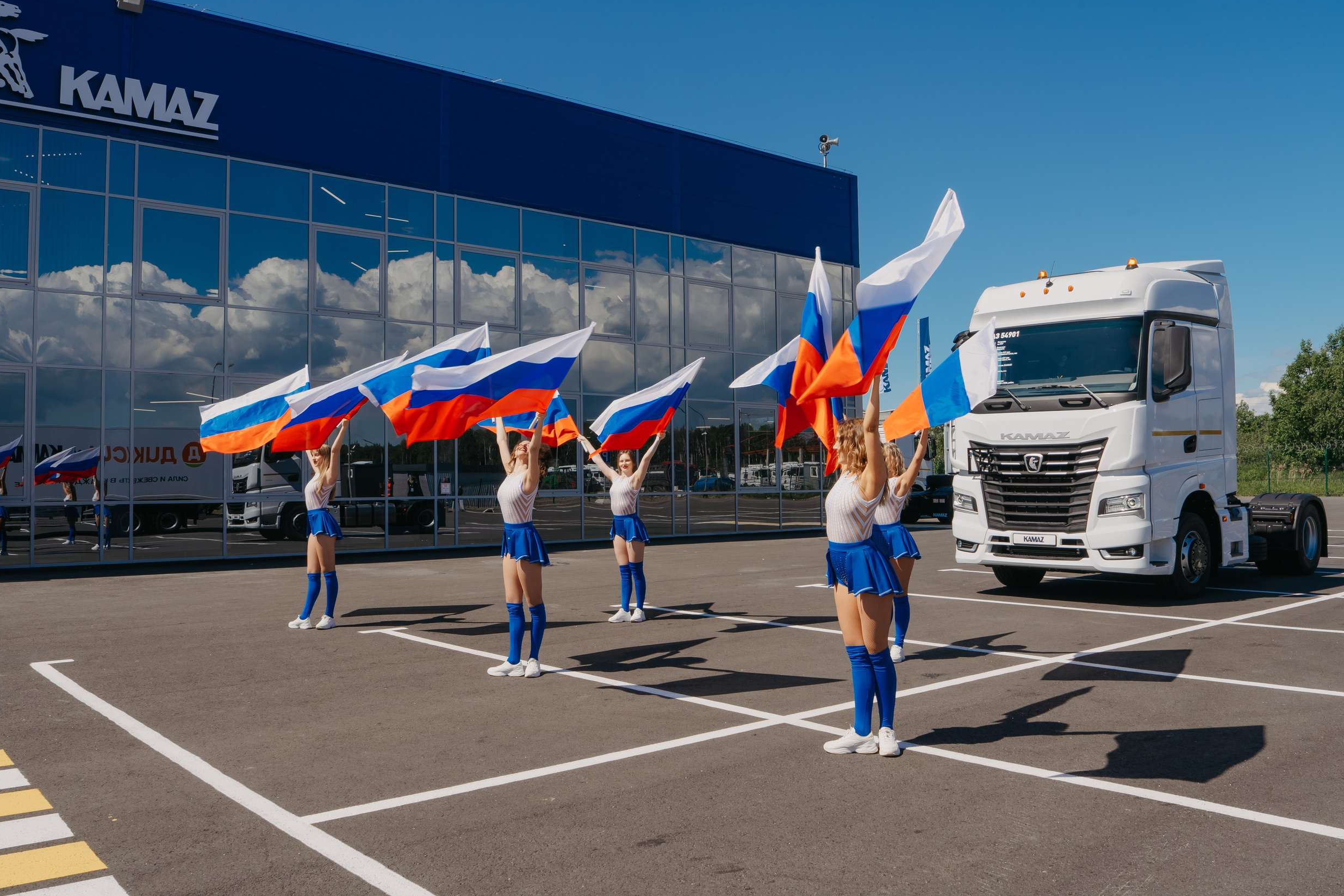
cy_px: 433
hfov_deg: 63.7
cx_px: 683
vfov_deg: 45.0
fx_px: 1083
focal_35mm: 29
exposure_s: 1/125
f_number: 16
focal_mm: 28
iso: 160
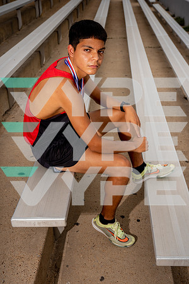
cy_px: 142
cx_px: 94
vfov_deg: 44.5
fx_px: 346
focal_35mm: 44
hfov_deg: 30.5
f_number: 6.3
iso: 80
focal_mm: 44
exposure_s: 1/250
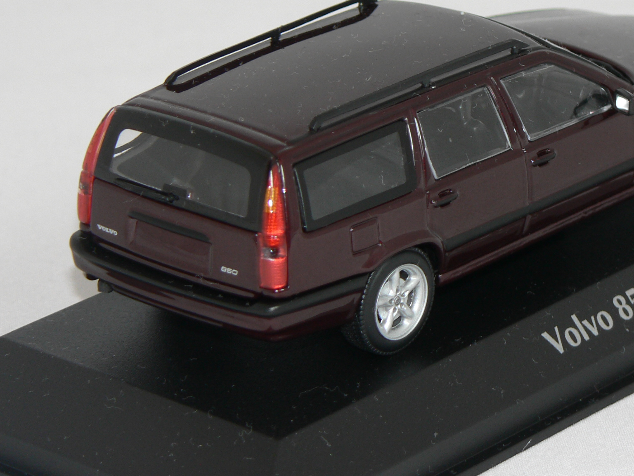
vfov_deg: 6.2
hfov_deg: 8.2
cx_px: 393
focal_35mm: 240
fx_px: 4396
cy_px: 162
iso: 80
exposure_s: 1/60
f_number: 3.3
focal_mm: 24.1
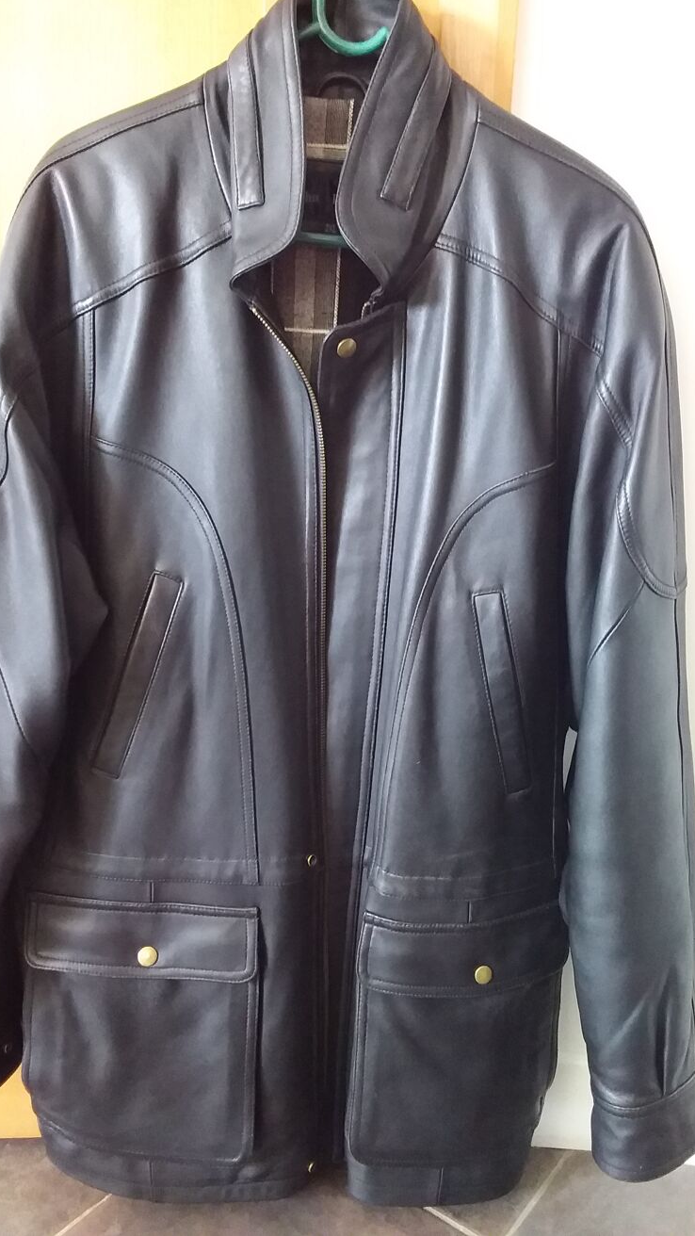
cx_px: 342
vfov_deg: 62.6
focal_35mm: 31
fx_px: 1016
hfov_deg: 37.8
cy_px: 609
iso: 320
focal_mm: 2.91
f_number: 1.9
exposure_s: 1/17
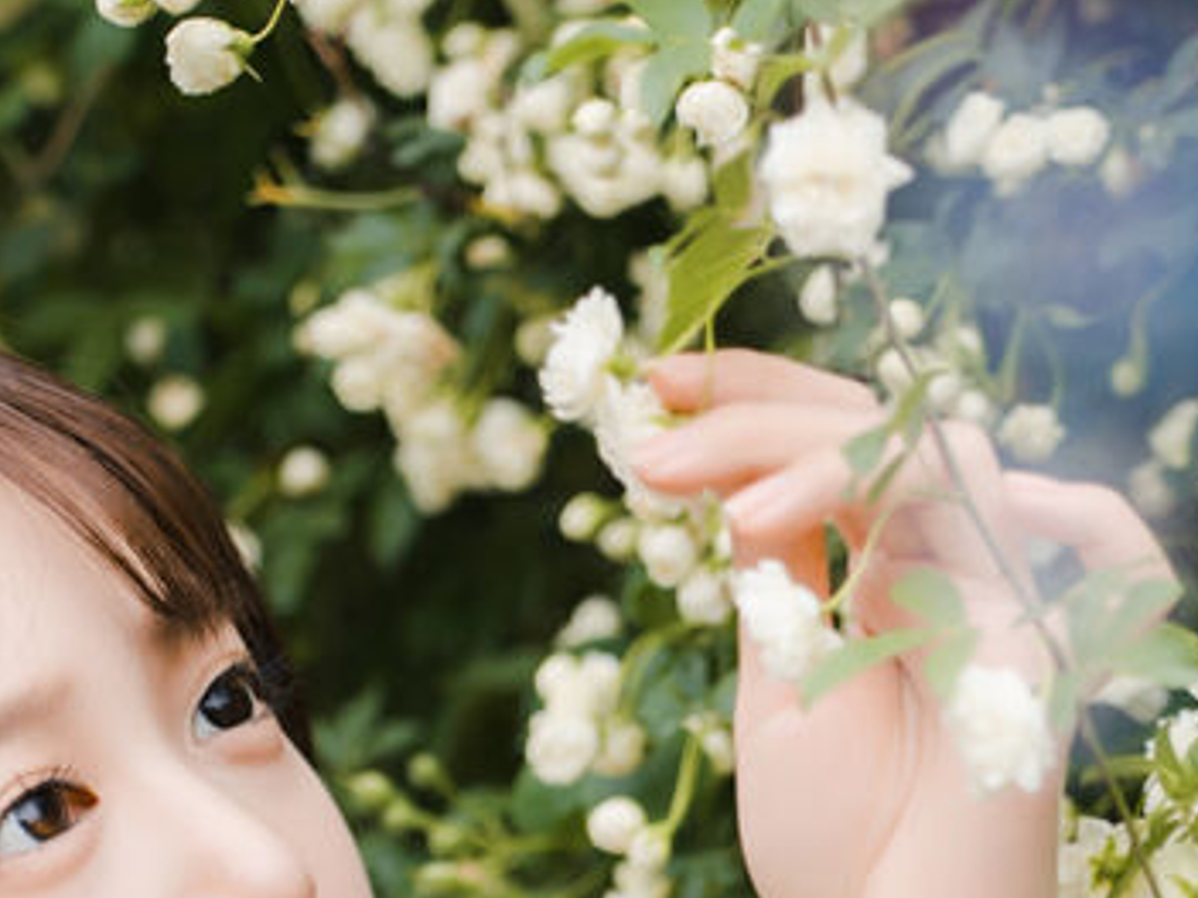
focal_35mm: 204
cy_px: 1175
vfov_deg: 7.2
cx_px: 1058
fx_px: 7058
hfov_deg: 9.7
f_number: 2.8
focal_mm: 62
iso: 100
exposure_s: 1/200
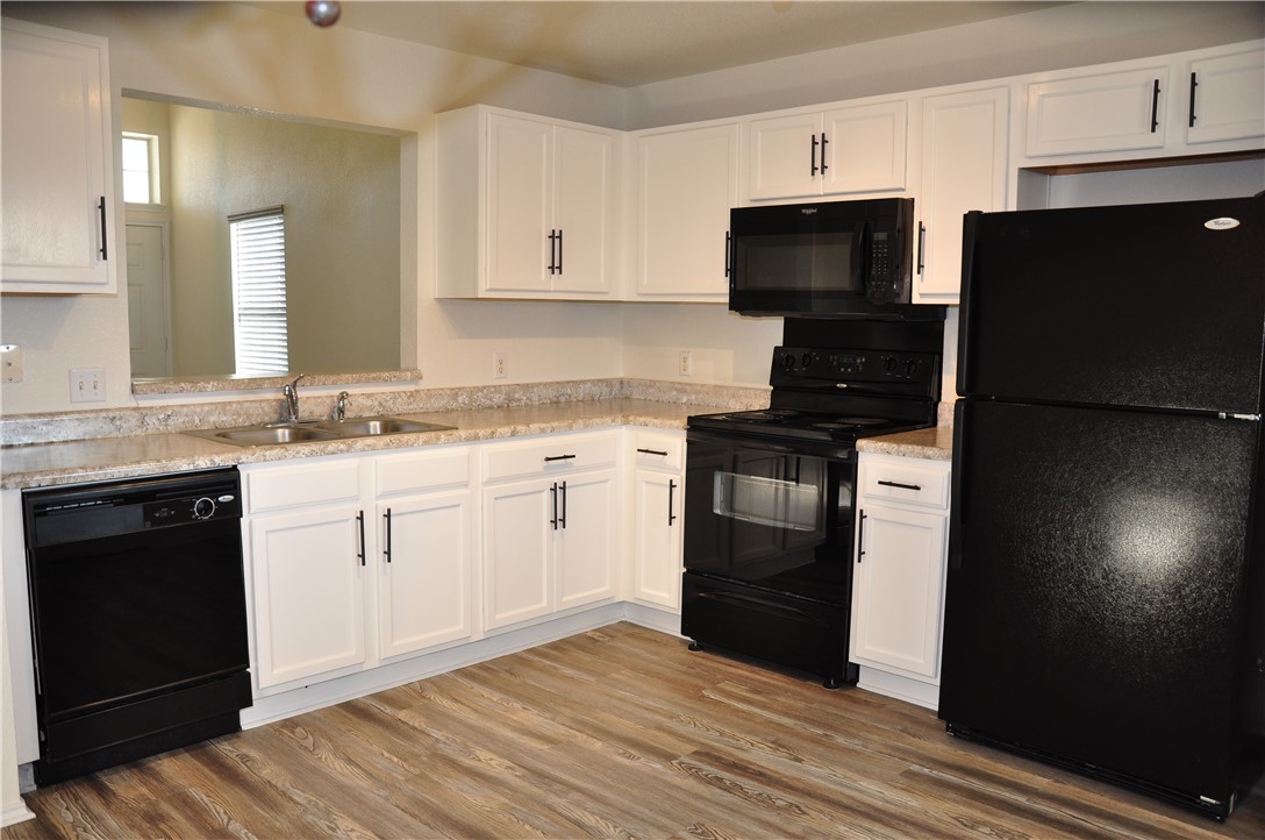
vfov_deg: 47.8
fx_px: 947
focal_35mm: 27
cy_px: 420
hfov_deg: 67.5
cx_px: 632
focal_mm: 18
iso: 400
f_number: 5
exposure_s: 1/80
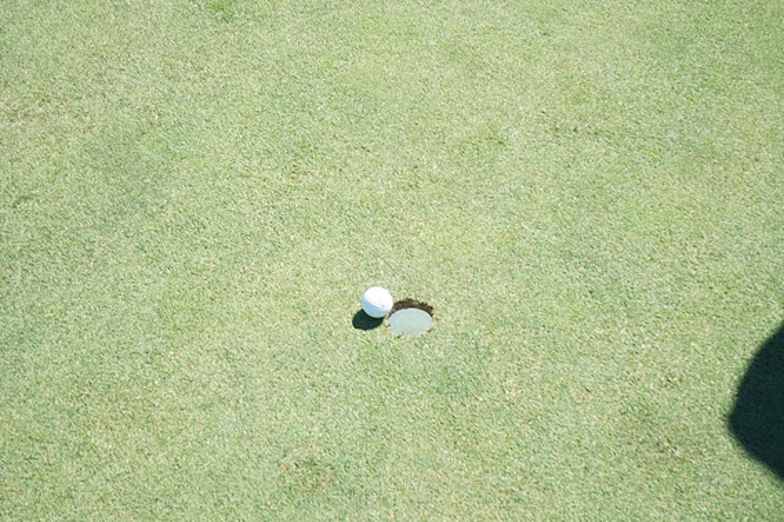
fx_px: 1001
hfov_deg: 42.8
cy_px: 266
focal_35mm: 46
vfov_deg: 29.2
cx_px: 395
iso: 400
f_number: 11
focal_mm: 45
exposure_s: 1/200
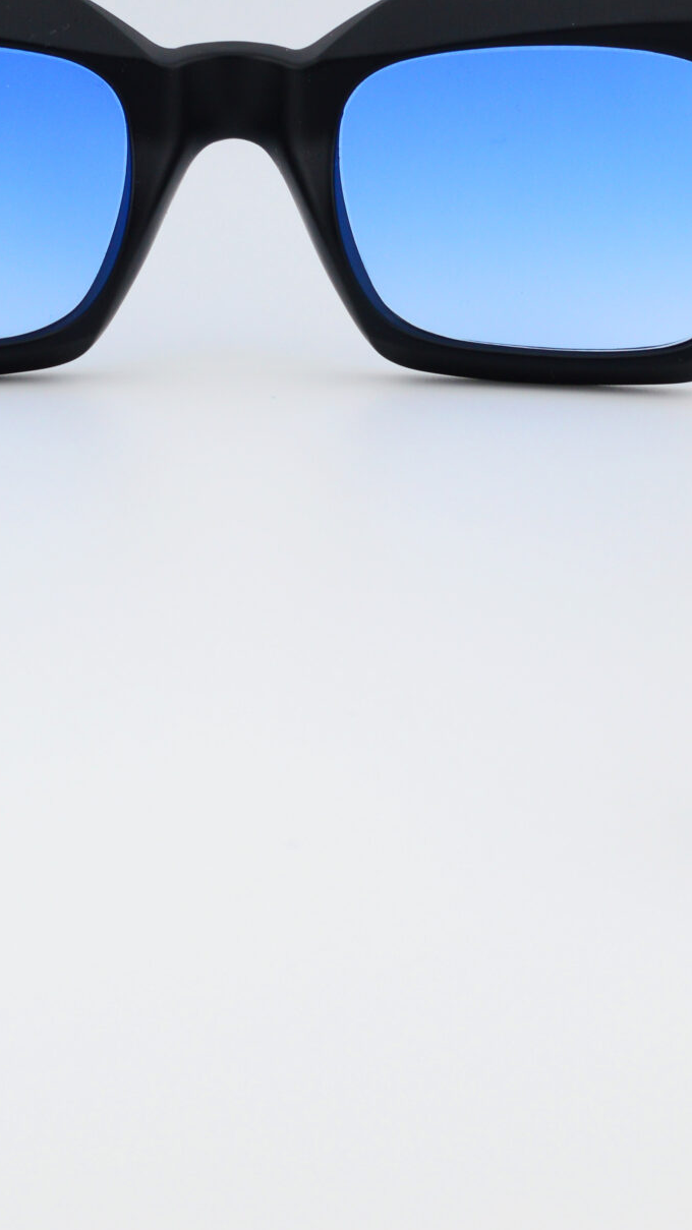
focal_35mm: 133
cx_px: 237
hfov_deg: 9.1
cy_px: 425
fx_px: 4339
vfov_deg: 16.1
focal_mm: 40
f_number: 11
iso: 200
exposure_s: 1/125
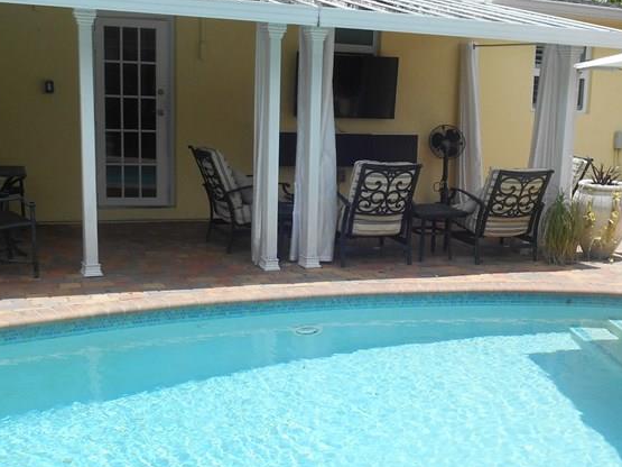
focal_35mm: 48
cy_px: 265
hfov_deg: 39.4
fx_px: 862
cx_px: 394
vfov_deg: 30.2
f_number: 3.4
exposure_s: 1/800
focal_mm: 4.7
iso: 80
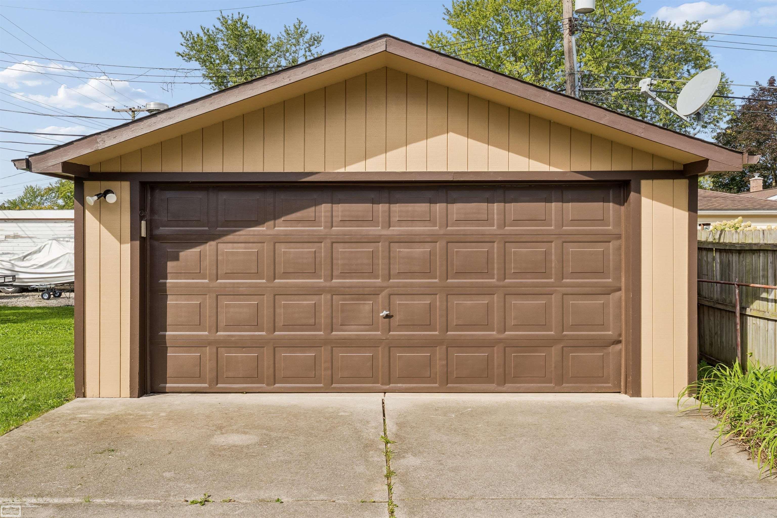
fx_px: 647
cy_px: 259
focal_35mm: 30
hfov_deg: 61.9
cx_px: 388
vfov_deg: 43.6
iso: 200
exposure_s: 1/80
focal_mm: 30
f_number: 11
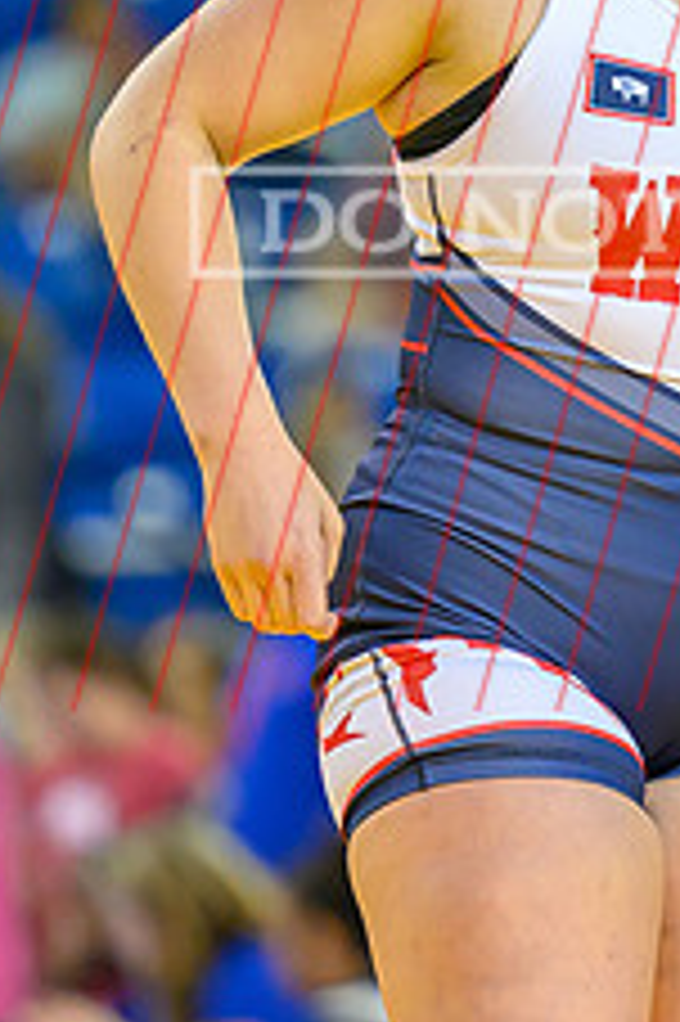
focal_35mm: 654
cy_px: 209
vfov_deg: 3.2
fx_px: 18557
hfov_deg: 2.1
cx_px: 637
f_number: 2.8
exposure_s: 1/800
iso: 2500
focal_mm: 175
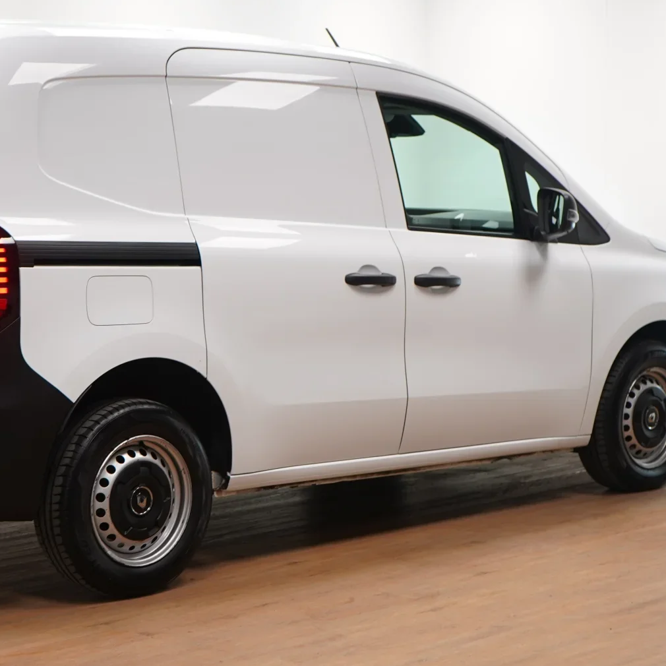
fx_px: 1828
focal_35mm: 84
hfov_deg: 20.6
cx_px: 222
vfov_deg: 20.6
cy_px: 311
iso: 250
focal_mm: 35
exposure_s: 1/15
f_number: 4
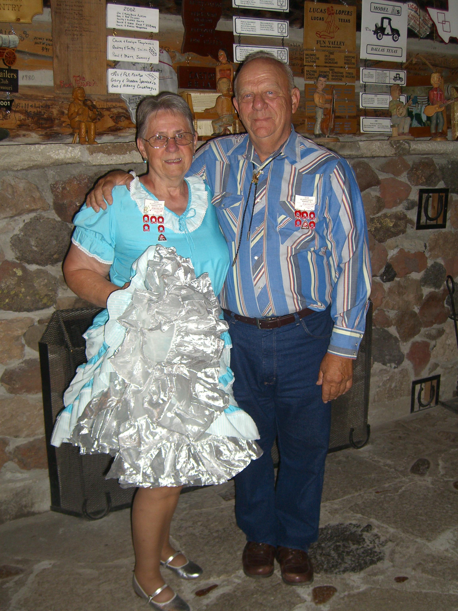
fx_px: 670
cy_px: 306
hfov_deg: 37.7
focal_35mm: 38
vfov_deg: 49.0
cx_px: 229
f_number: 2.8
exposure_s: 1/60
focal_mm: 7.9
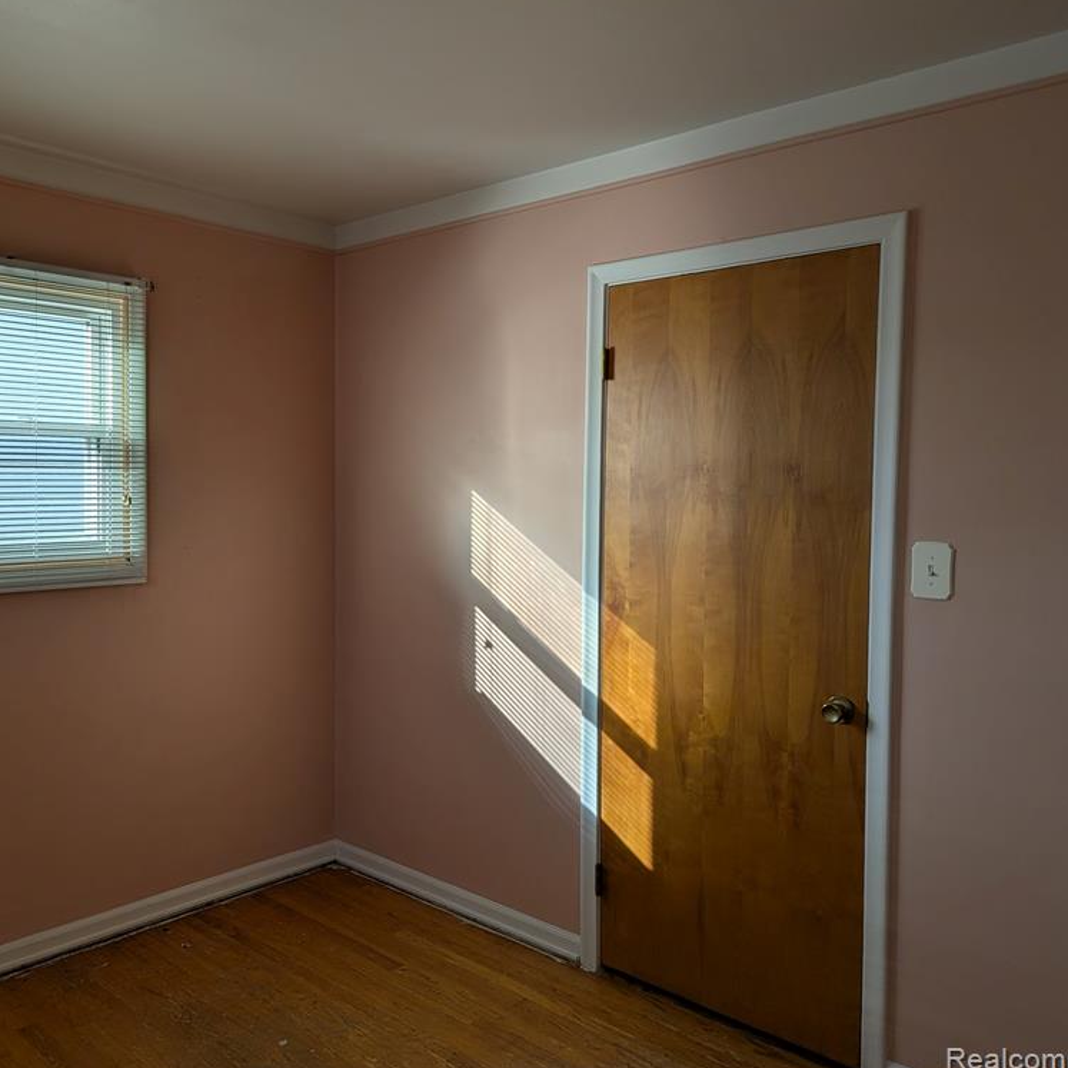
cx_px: 362
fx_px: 1012
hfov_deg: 54.6
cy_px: 533
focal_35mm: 29
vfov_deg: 55.6
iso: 45
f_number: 1.85
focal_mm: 6.81
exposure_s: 1/345
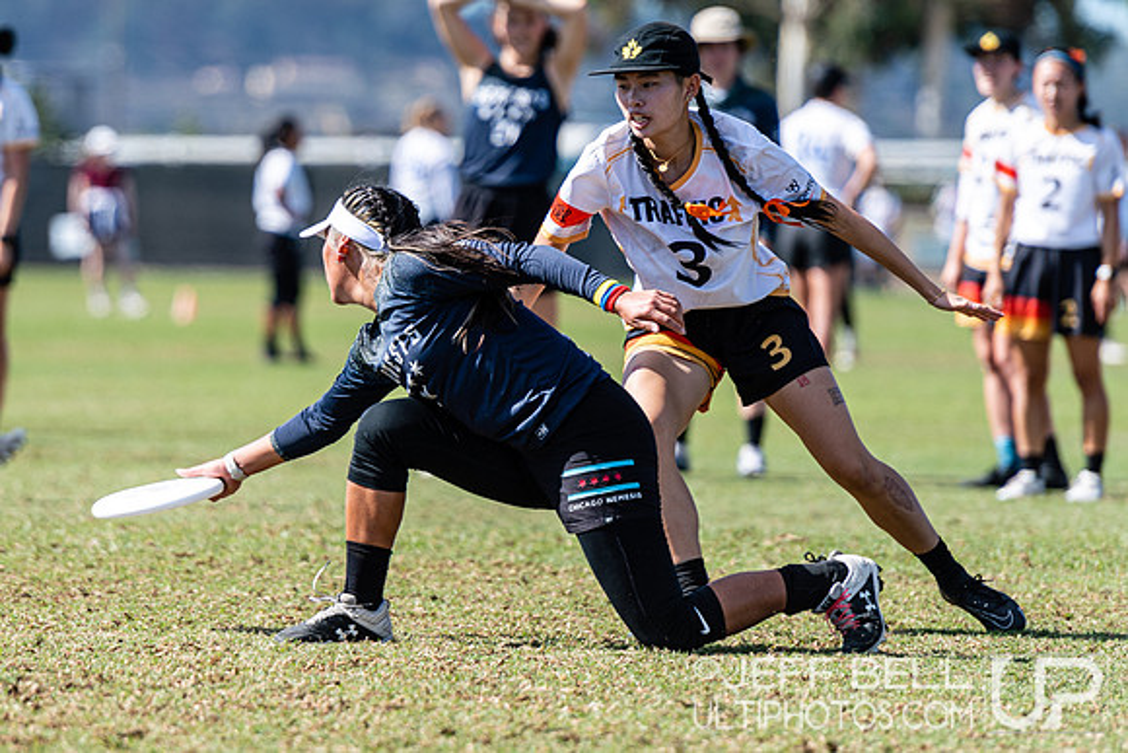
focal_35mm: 383
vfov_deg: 3.6
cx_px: 409
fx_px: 11992
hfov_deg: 5.4
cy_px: 293
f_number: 3.2
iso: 100
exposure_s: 1/1250
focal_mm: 200
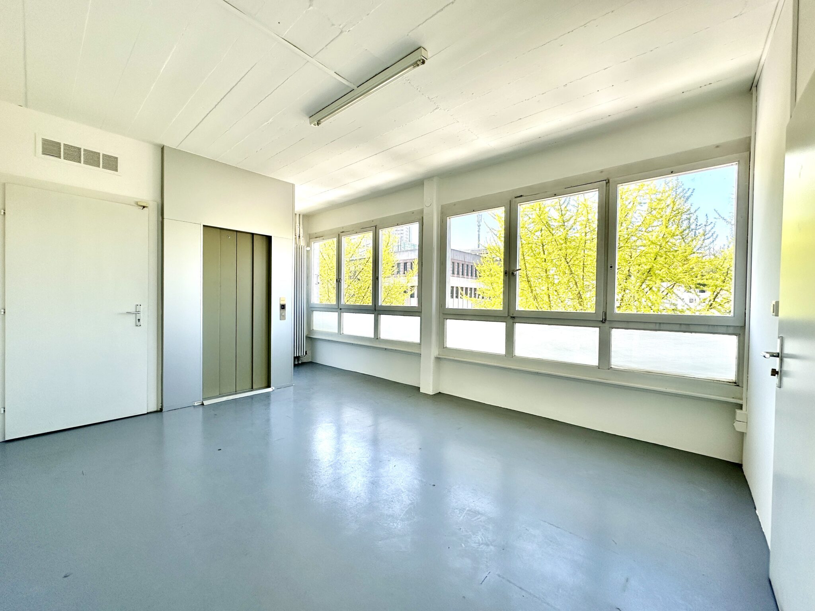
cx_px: 408
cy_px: 306
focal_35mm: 14
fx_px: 330
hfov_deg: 102.1
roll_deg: -1.2
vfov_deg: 85.7
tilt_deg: -1.1
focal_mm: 2.22
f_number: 2.2
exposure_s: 1/307
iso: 40
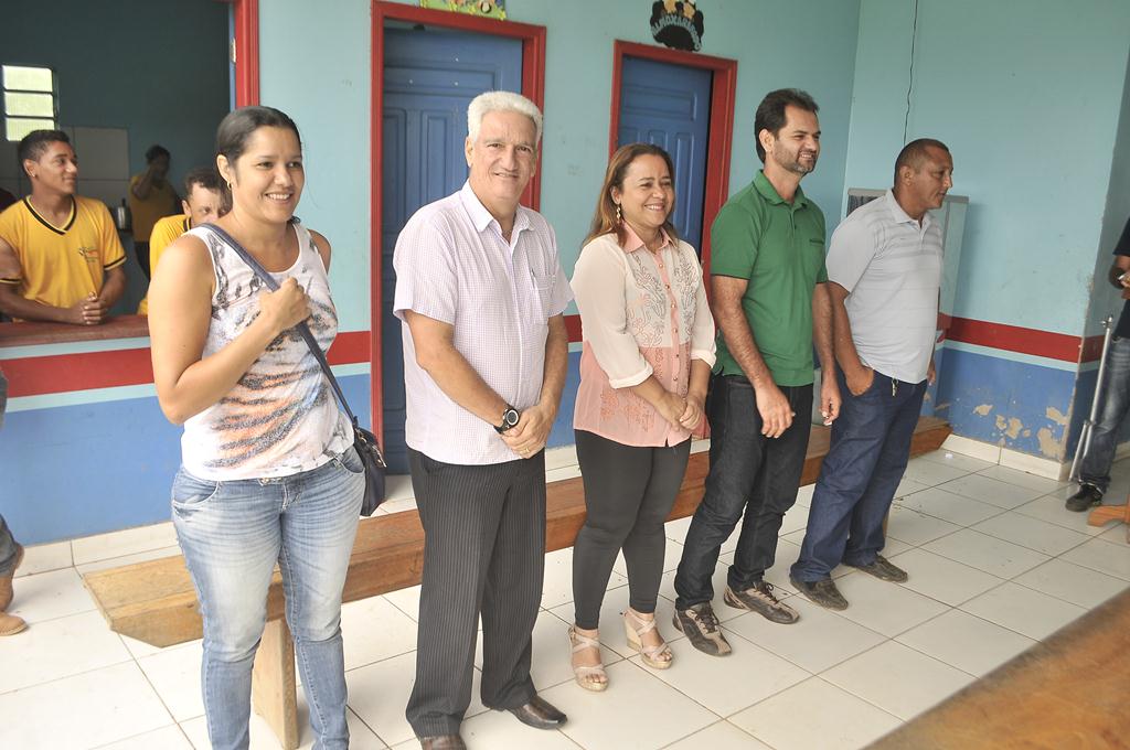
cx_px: 565
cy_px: 375
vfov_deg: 43.5
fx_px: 940
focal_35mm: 30
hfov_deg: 62.0
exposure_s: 1/90
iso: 200
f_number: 5.6
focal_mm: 20
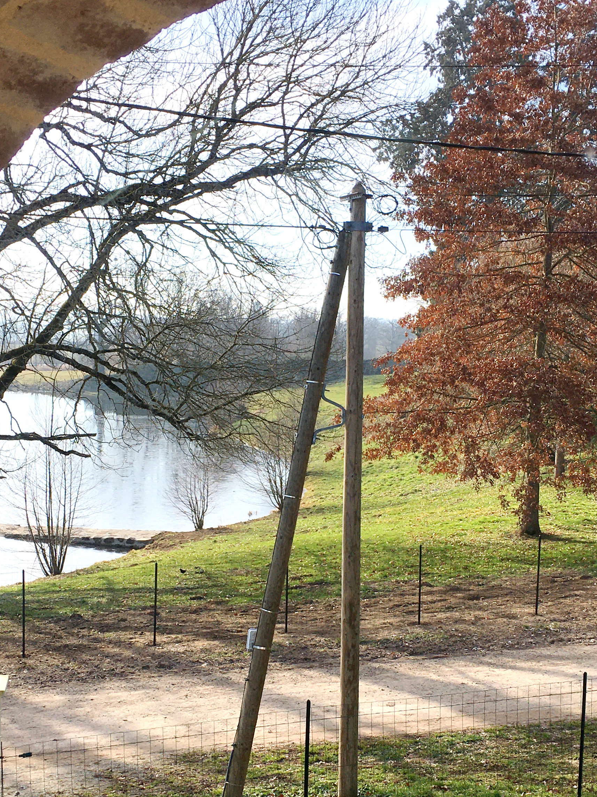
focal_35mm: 51
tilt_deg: -8.3
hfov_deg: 28.6
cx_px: 281
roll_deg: -1.0
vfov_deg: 37.3
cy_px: 483
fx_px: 1173
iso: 25
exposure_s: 1/874
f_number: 2.2
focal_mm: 4.15
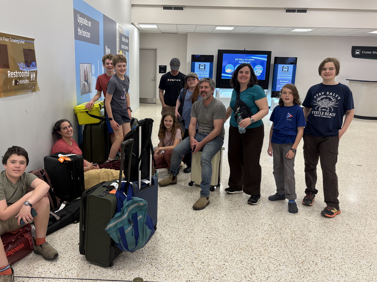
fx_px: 327
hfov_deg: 59.8
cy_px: 141
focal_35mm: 30
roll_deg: -0.6
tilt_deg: -12.8
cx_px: 170
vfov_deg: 46.8
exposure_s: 1/60
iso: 125
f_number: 1.6
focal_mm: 5.96
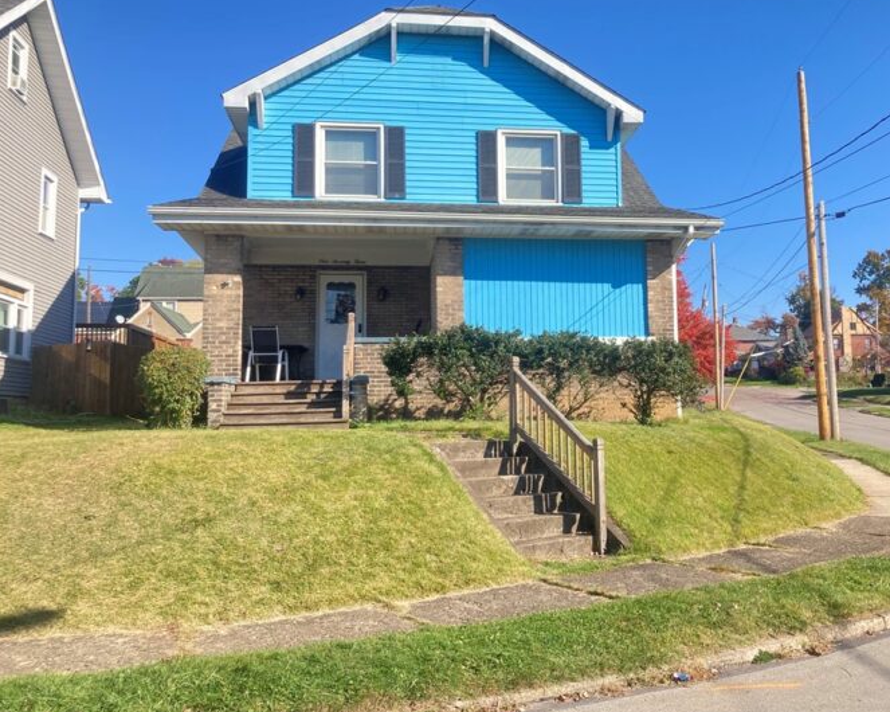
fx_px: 869
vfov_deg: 44.5
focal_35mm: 33
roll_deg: +0.9
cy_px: 318
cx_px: 526
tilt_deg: +7.5
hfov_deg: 53.9
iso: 20
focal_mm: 3.99
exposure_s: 1/852
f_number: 1.8
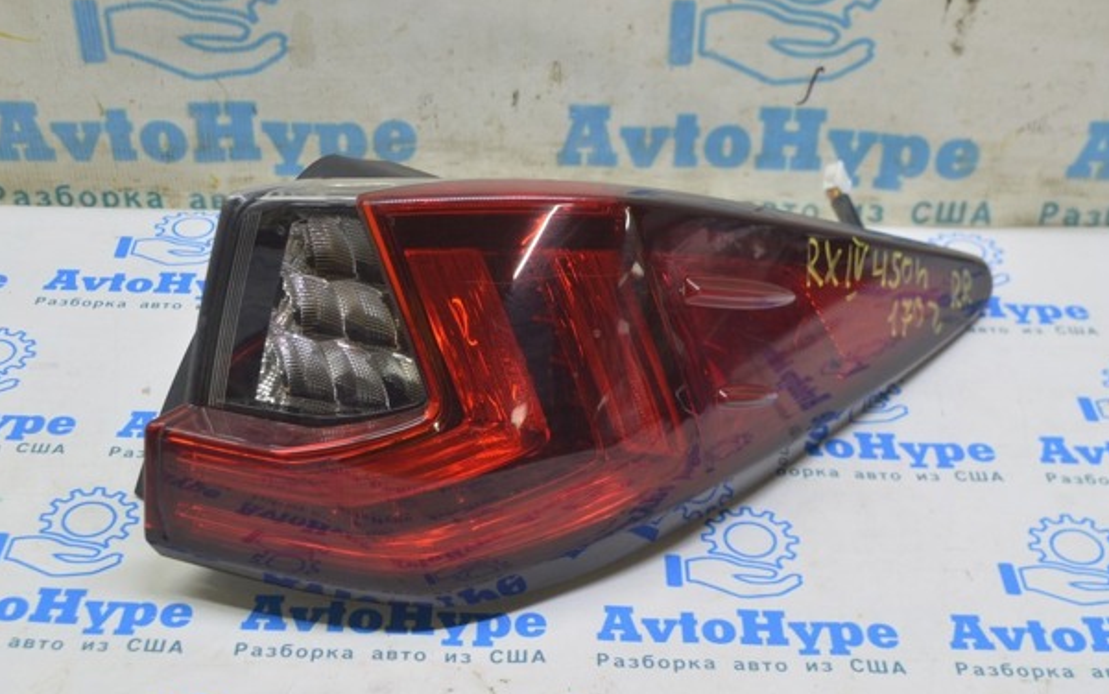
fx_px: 1572
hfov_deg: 38.8
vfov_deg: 24.9
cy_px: 333
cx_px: 528
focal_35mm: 52
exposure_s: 1/20
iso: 400
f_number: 5.6
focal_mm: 32
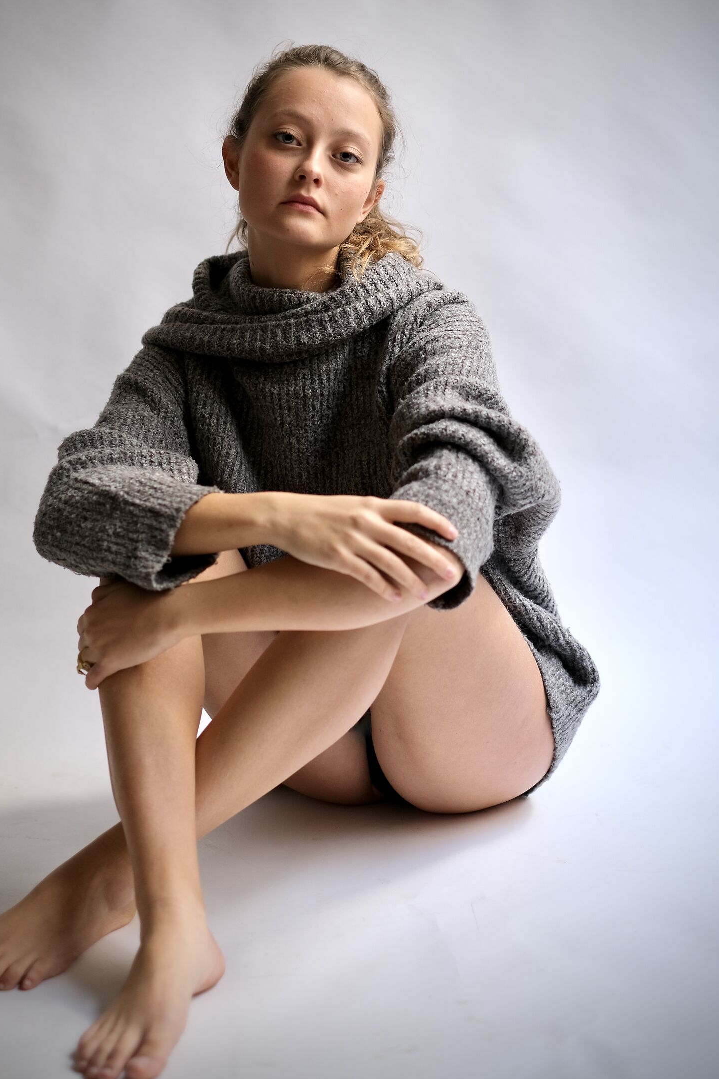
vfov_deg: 33.9
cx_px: 324
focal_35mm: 59
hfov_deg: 23.0
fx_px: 1768
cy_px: 495
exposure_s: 1/80
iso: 320
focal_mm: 35
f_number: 1.8
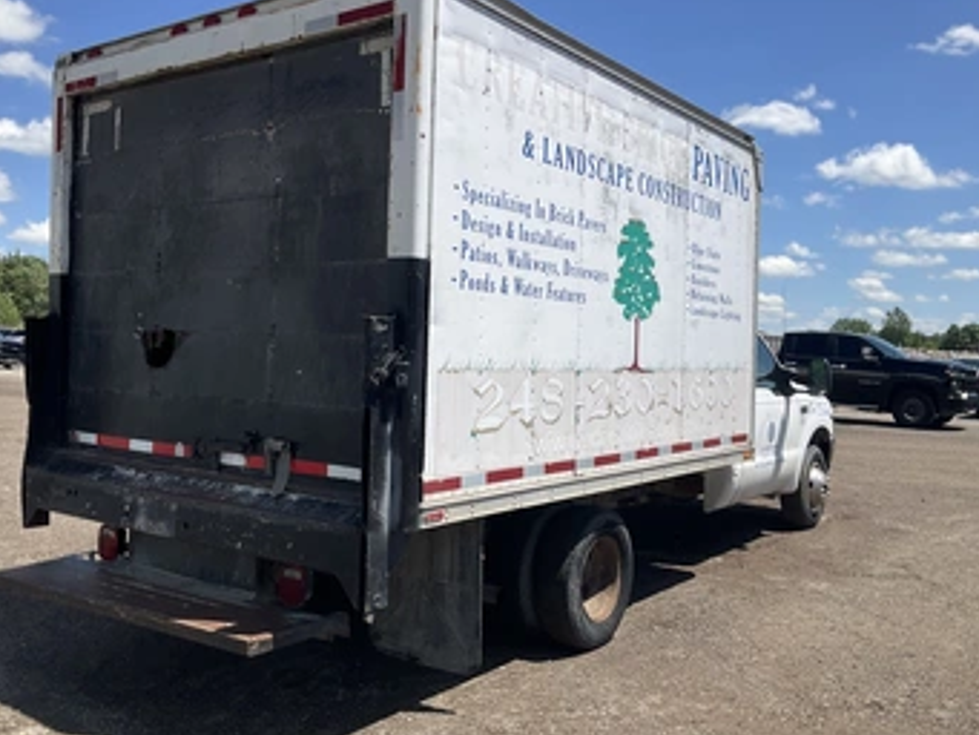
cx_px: 434
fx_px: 962
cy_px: 365
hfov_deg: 53.8
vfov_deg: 41.8
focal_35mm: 34
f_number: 1.8
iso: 25
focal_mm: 3
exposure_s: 1/2227
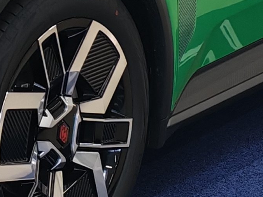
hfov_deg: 9.8
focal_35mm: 200
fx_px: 1520
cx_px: -42
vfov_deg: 7.4
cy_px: -30
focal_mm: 6.12
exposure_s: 1/100
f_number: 1.9
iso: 160
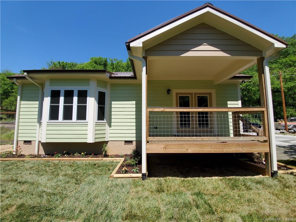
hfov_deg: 106.2
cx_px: 148
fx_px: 111
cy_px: 111
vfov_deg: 89.9
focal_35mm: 13
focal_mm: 1.8
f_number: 2.2
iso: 50
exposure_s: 1/850
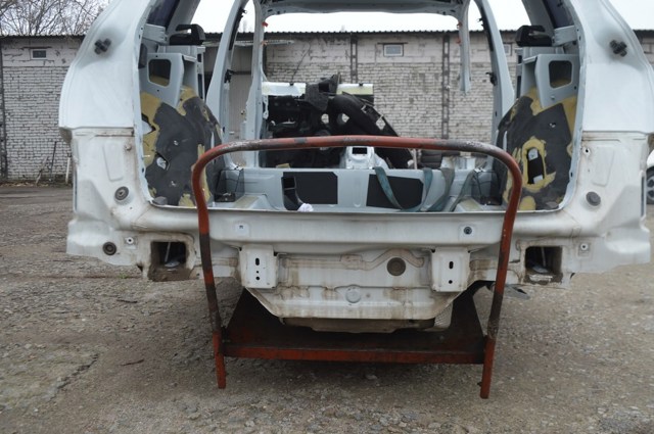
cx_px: 327
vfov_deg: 39.9
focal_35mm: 33
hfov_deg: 57.3
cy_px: 217
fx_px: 599
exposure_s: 1/125
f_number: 5.6
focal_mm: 22
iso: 200
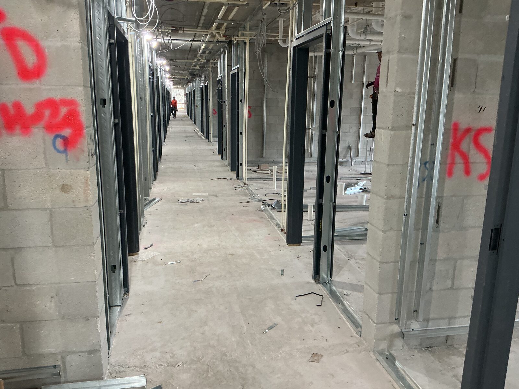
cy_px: 194
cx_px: 260
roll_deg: +0.1
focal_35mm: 29
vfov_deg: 48.2
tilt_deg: -11.9
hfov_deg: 61.7
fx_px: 435
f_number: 1.8
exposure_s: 1/60
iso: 200
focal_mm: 3
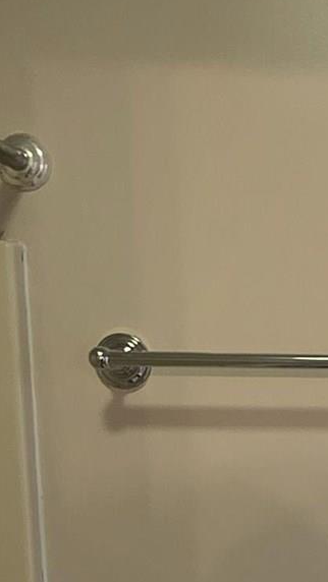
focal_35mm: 76
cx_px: 651
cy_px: 654
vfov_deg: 25.6
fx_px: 1174
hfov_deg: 13.6
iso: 200
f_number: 1.9
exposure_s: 1/60
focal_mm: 2.2
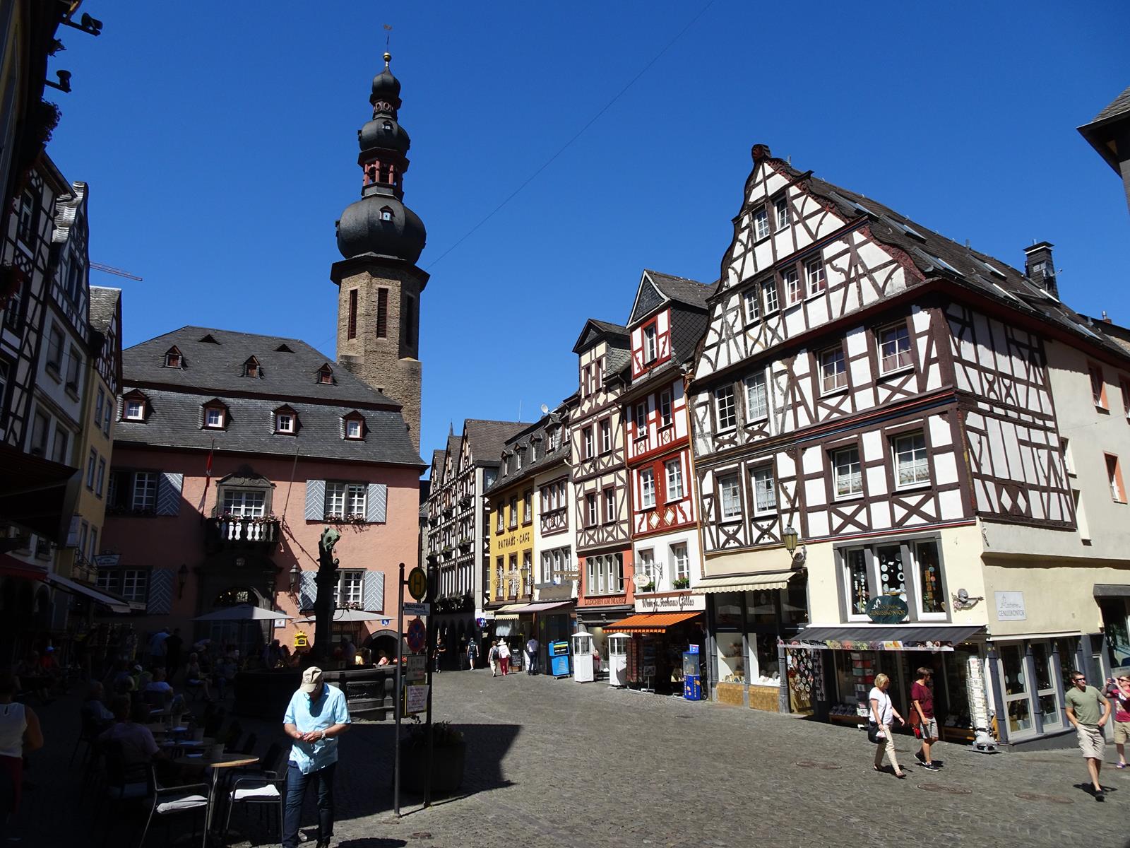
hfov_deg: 71.6
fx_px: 783
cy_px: 424
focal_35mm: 24
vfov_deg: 56.8
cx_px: 565
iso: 80
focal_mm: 4.1
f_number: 3.5
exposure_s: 1/1000
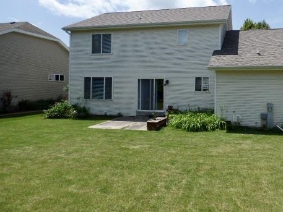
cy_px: 80
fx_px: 229
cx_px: 191
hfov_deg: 61.7
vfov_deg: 49.3
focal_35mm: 28
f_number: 2.8
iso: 100
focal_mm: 3.58
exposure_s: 1/2000
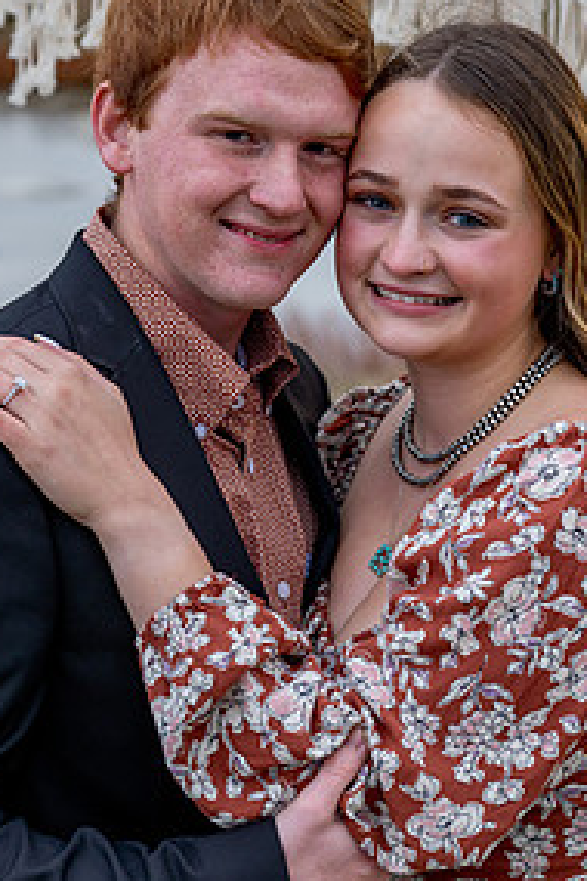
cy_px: 433
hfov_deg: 17.3
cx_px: 294
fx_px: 1932
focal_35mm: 79
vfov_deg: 25.7
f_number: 3.5
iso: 250
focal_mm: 50
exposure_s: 1/160
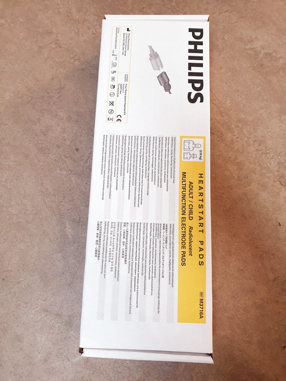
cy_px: 190
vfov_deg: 67.3
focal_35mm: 26
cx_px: 143
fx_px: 286
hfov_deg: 53.1
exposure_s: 1/50
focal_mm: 4.3
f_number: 2.4
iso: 160
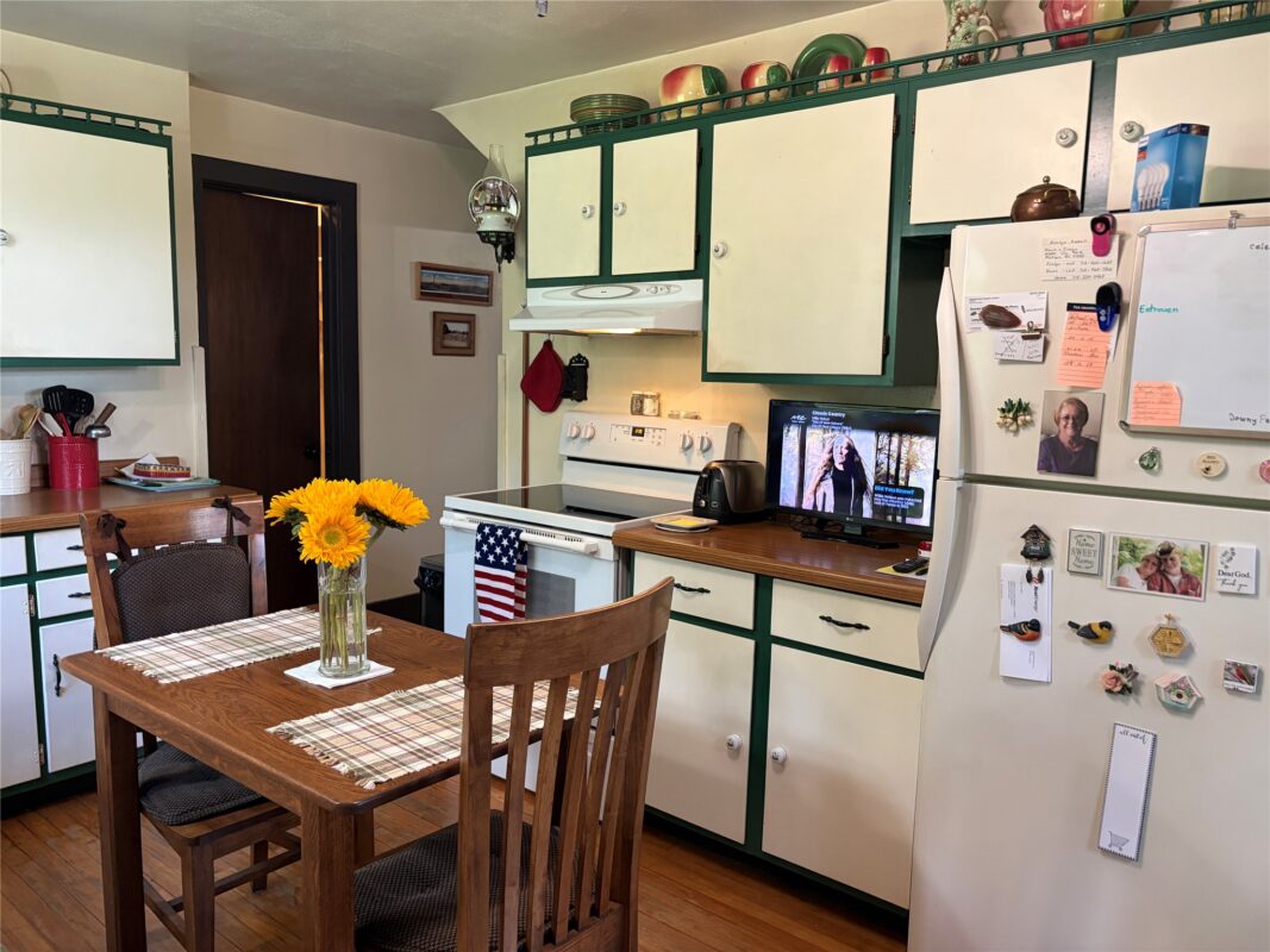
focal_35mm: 26
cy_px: 476
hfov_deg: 67.3
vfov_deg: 53.1
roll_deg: +0.2
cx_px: 635
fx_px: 954
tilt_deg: -7.5
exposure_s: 1/60
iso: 250
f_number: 1.6
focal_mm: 5.96
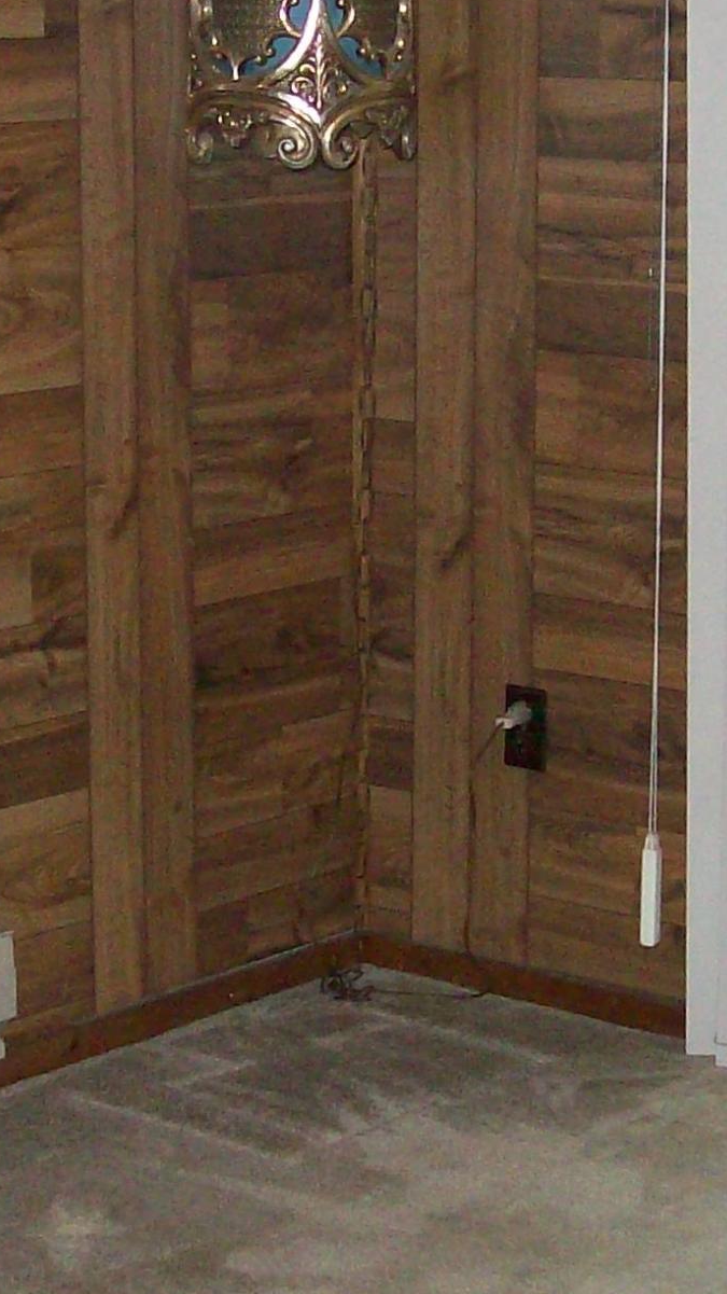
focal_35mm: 98
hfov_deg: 12.3
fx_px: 3361
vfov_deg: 21.8
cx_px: 397
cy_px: 774
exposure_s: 1/64
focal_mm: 6
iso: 200
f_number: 2.7
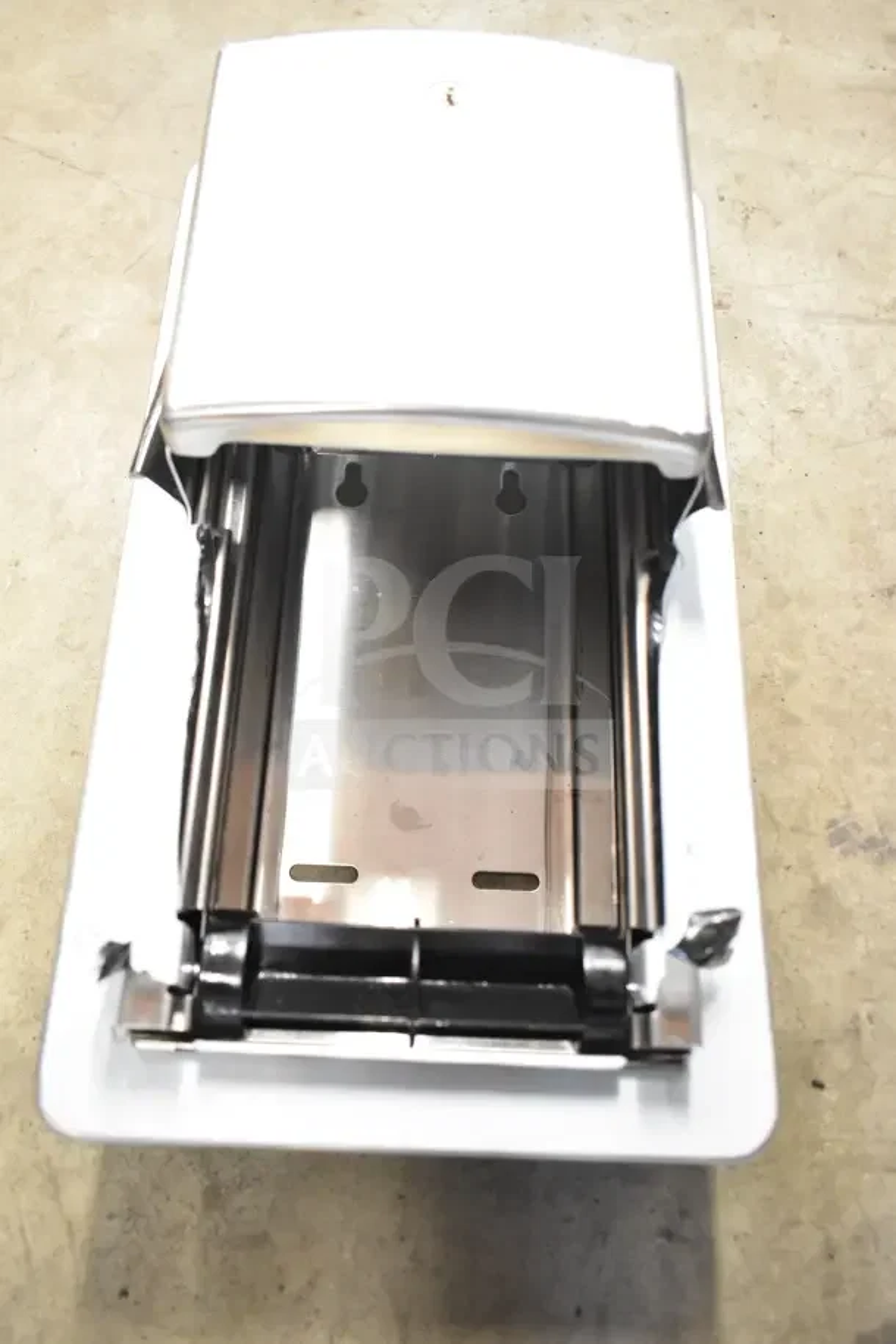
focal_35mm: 27
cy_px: 672
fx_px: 1007
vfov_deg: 67.4
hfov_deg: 48.0
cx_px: 448
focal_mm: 18
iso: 3600
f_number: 3.5
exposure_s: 1/30
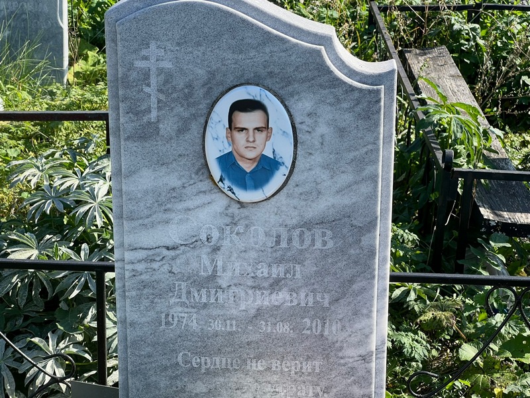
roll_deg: +2.0
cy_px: 199
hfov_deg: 25.3
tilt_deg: -20.1
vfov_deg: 19.1
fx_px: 1179
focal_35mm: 77
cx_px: 265
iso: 32
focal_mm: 9
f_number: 2.8
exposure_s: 1/264
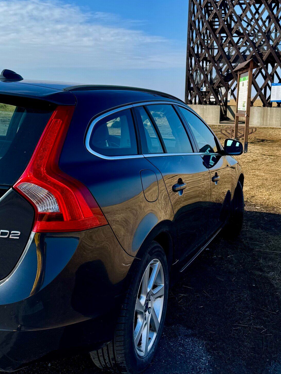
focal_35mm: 43
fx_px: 465
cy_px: 144
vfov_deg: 43.6
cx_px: 156
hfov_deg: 33.6
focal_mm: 6.76
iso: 80
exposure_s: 1/4049
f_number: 1.78
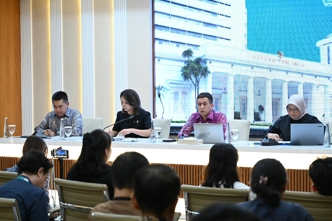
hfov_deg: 25.7
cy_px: 110
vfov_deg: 17.3
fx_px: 728
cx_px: 166
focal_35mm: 79
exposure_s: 1/250
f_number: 4.5
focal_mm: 79
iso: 3200
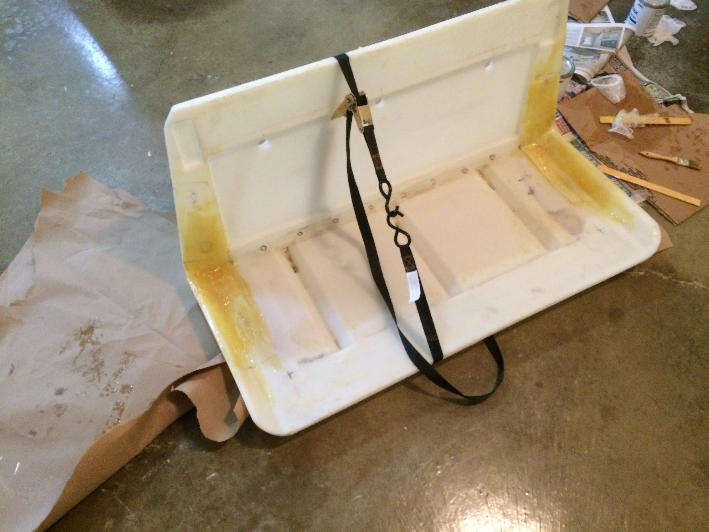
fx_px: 594
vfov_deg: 48.2
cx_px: 354
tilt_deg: -56.2
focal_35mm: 29
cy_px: 266
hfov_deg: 61.7
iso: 400
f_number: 2.2
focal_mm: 4.15
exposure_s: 1/15
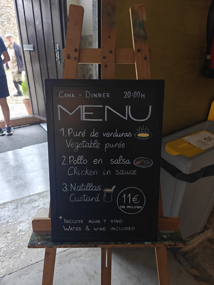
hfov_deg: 58.9
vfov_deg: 73.9
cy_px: 142
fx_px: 190
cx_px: 107
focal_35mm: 23
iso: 1600
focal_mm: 6.06
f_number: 1.6
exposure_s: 1/100
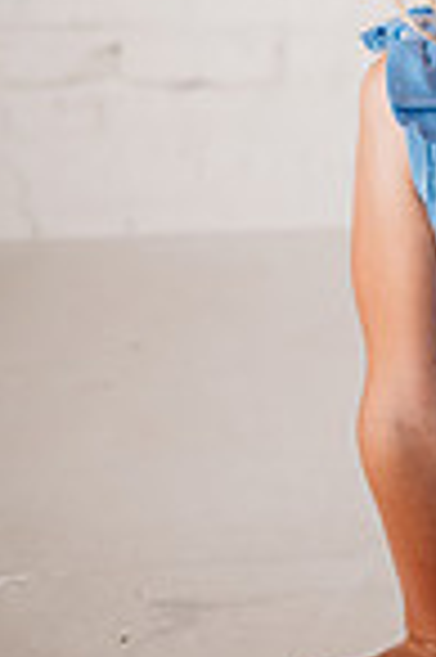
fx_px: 1347
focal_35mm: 74
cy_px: 4
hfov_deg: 16.6
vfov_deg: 26.0
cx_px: 670
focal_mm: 24
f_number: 2
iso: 100
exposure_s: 1/200
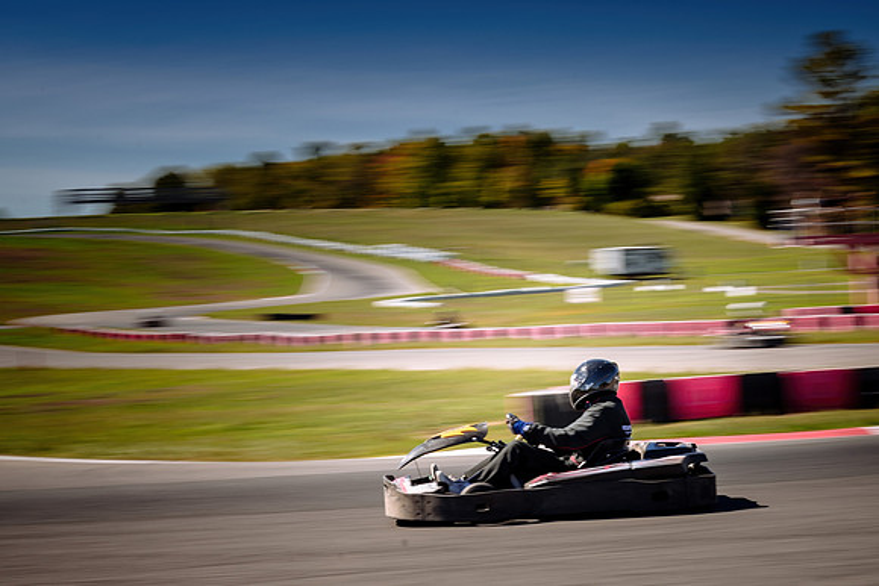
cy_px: 350
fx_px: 2245
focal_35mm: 92
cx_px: 550
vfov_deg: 14.9
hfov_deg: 22.1
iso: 64
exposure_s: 1/60
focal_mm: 70
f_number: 13
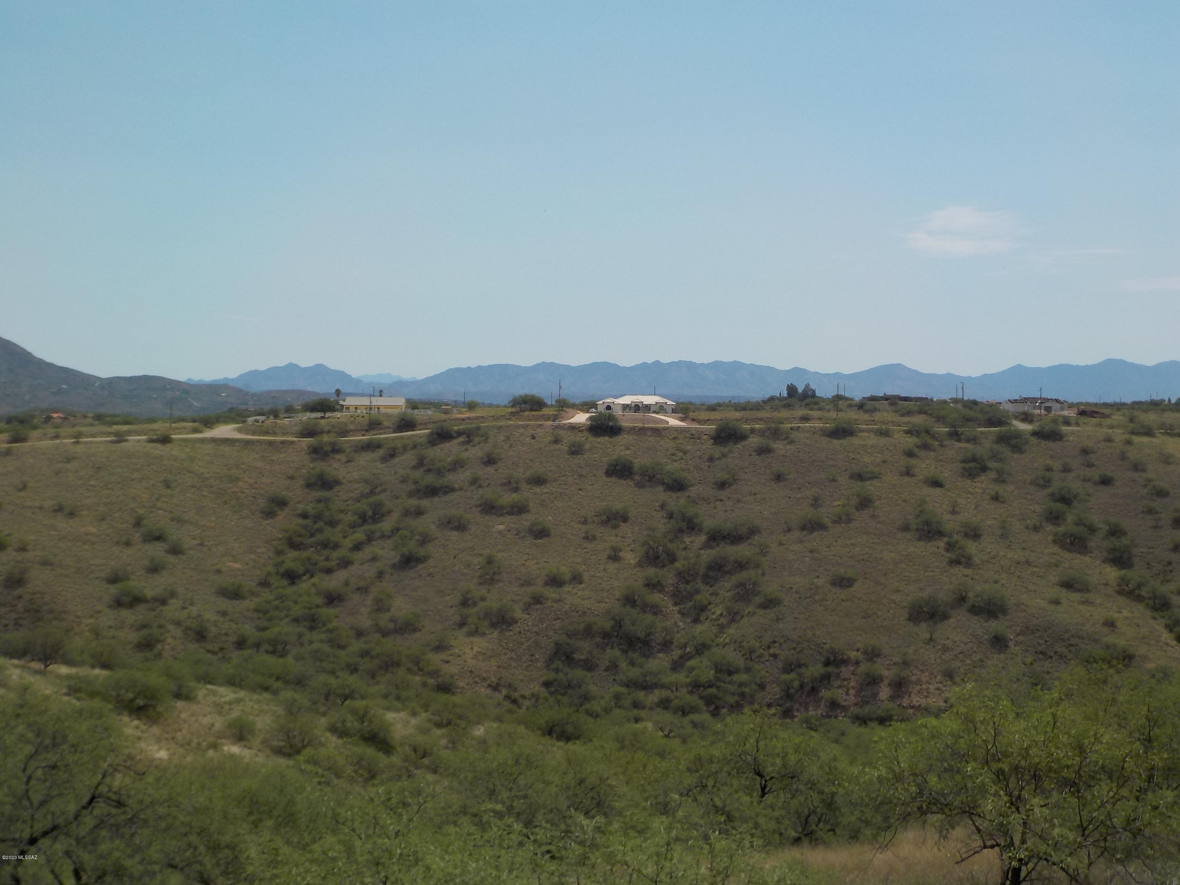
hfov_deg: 40.4
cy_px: 442
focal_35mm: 47
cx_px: 590
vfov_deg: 30.9
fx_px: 1602
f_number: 4.2
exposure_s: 1/1250
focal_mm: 6.4
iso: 125
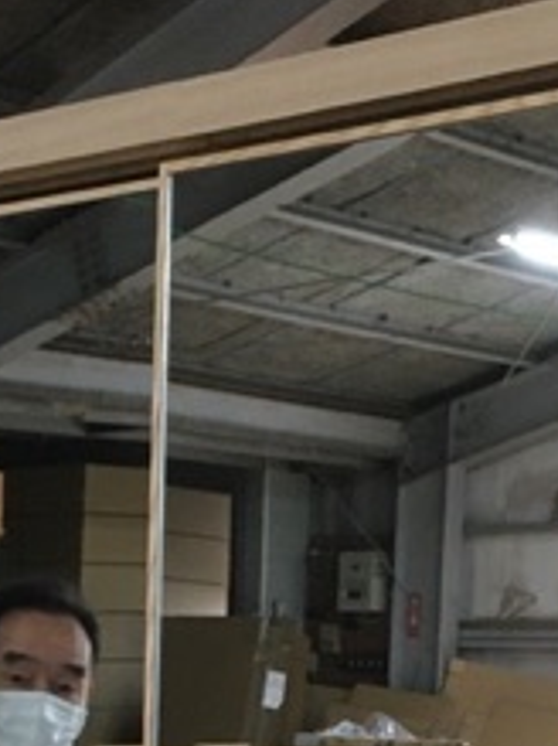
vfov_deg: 17.7
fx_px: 2280
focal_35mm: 106
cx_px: 262
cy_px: 879
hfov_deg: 13.9
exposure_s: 1/30
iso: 125
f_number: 2.2
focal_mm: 4.15
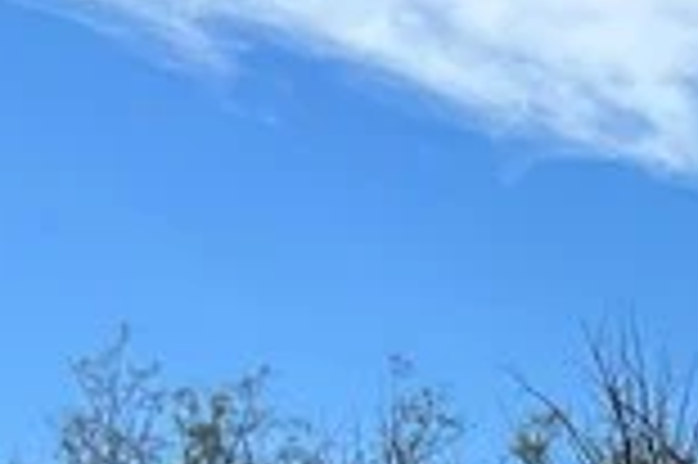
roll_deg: +0.3
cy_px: 1360
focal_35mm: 179
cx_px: 1788
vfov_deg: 6.9
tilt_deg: -7.6
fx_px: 3467
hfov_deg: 9.8
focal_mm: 5.7
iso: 50
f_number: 1.5
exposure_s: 1/5882
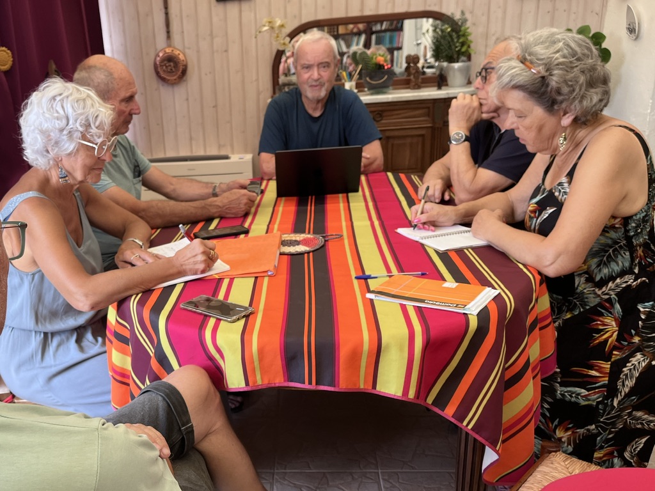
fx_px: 492
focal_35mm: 26
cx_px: 328
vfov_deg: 53.1
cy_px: 246
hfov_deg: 67.3
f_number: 1.6
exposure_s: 1/122
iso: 64
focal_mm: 5.1
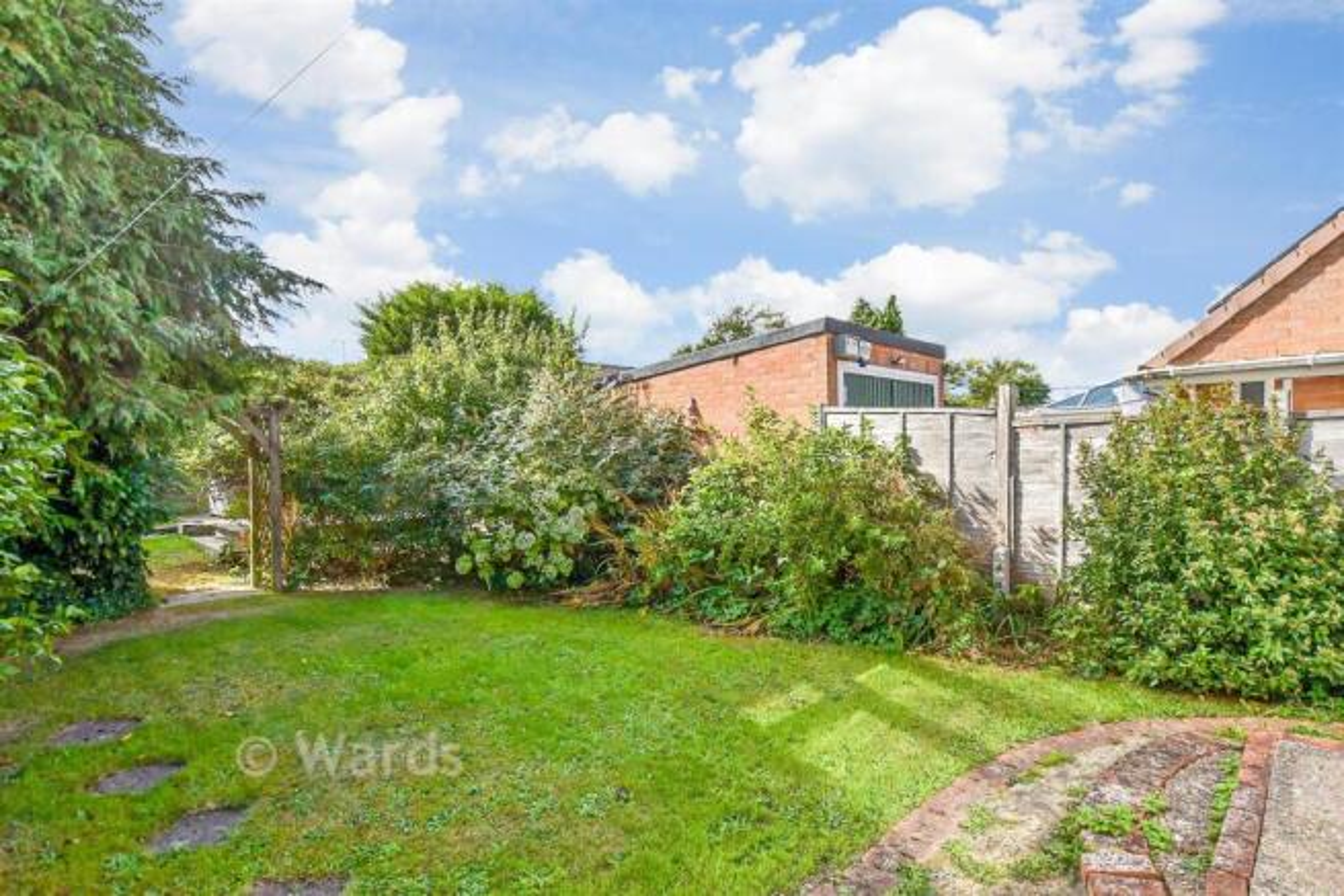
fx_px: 597
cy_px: 448
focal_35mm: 16
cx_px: 672
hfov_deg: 96.7
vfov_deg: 73.8
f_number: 8
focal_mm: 11
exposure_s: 1/800
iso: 320
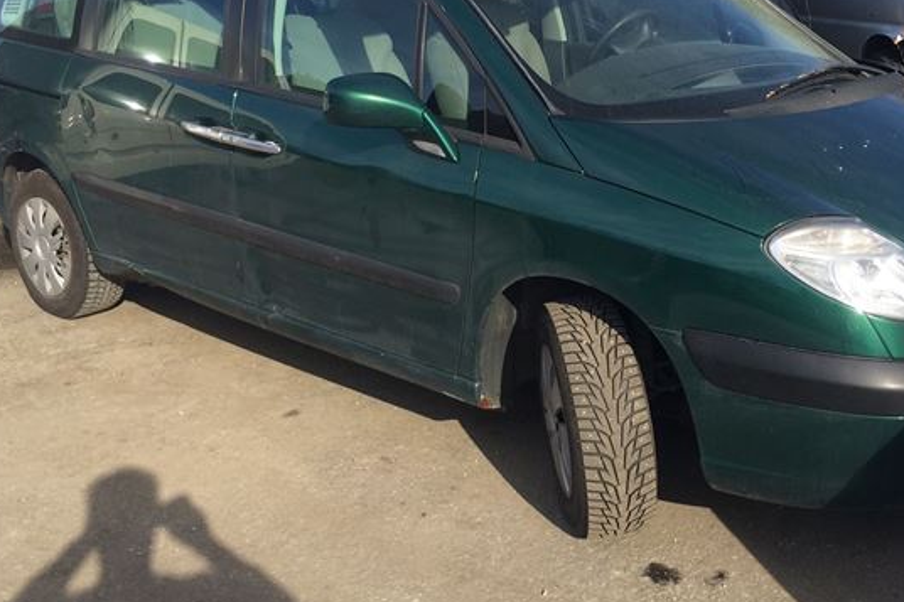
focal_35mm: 45
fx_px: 1130
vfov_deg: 29.6
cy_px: 201
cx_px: 543
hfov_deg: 43.4
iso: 32
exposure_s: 1/1208
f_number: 2.2
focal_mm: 4.15
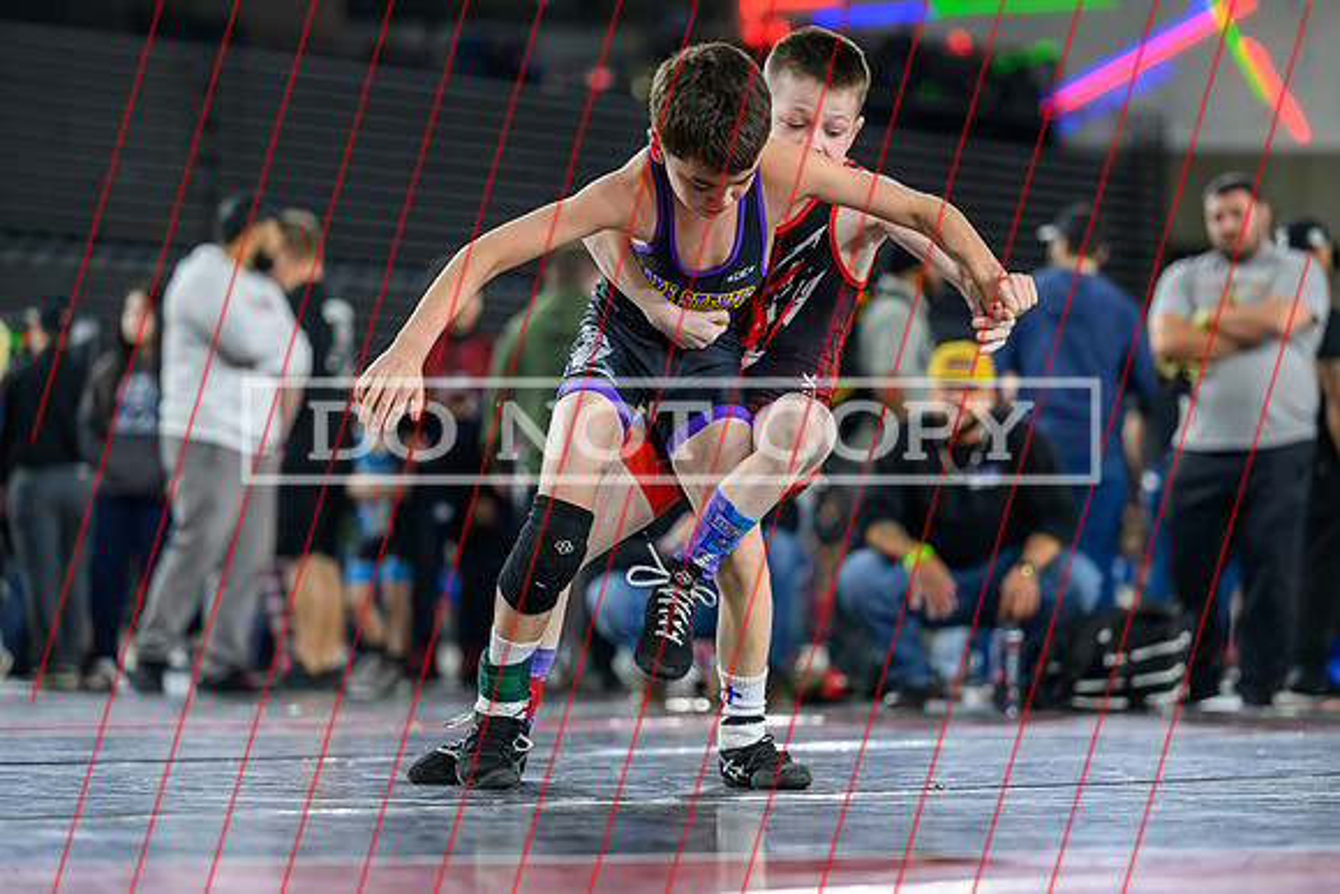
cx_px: 712
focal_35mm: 126
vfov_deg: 10.8
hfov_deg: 16.2
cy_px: 461
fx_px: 4708
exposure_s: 1/640
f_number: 2.8
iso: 2500
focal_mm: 115
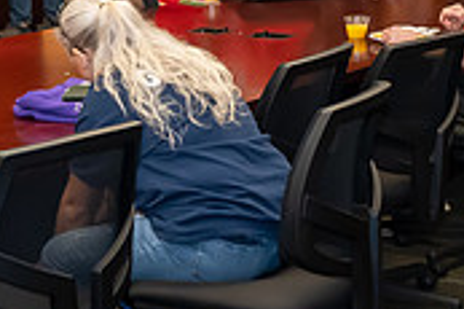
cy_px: 94
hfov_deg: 17.4
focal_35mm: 114
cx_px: -46
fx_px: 1468
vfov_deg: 12.0
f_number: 5
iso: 9000
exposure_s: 1/160
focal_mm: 34
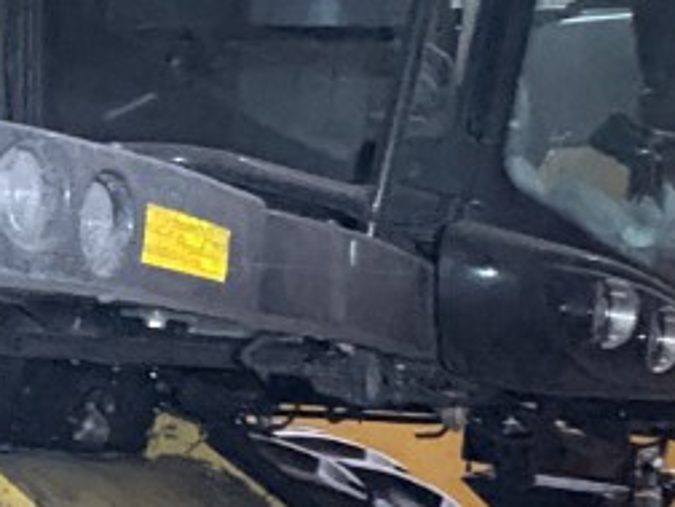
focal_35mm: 80
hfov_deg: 21.4
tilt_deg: +6.0
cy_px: 241
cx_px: -271
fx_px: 1560
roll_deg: -7.3
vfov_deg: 18.4
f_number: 2.2
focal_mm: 2.22
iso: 1250
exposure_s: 1/30
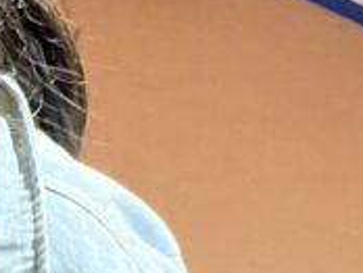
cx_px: -292
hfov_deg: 13.2
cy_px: 354
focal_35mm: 135
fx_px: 1418
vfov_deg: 10.8
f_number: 2.2
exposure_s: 1/25
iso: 320
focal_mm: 2.71
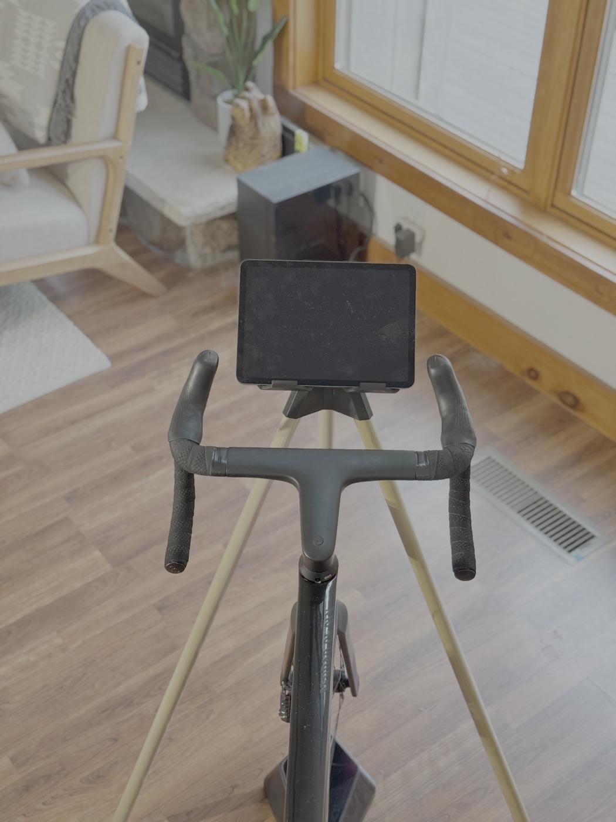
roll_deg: -0.5
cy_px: 411
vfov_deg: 39.7
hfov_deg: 30.3
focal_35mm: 48
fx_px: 1139
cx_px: 308
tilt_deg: -39.9
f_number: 1.78
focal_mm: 6.76
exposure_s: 1/40
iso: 400
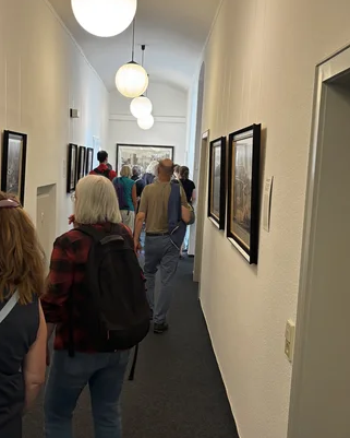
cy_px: 218
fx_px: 492
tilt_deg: -7.2
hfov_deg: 39.1
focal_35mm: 38
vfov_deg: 47.9
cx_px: 155
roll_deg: -2.8
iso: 125
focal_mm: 5.96
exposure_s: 1/50
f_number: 1.6
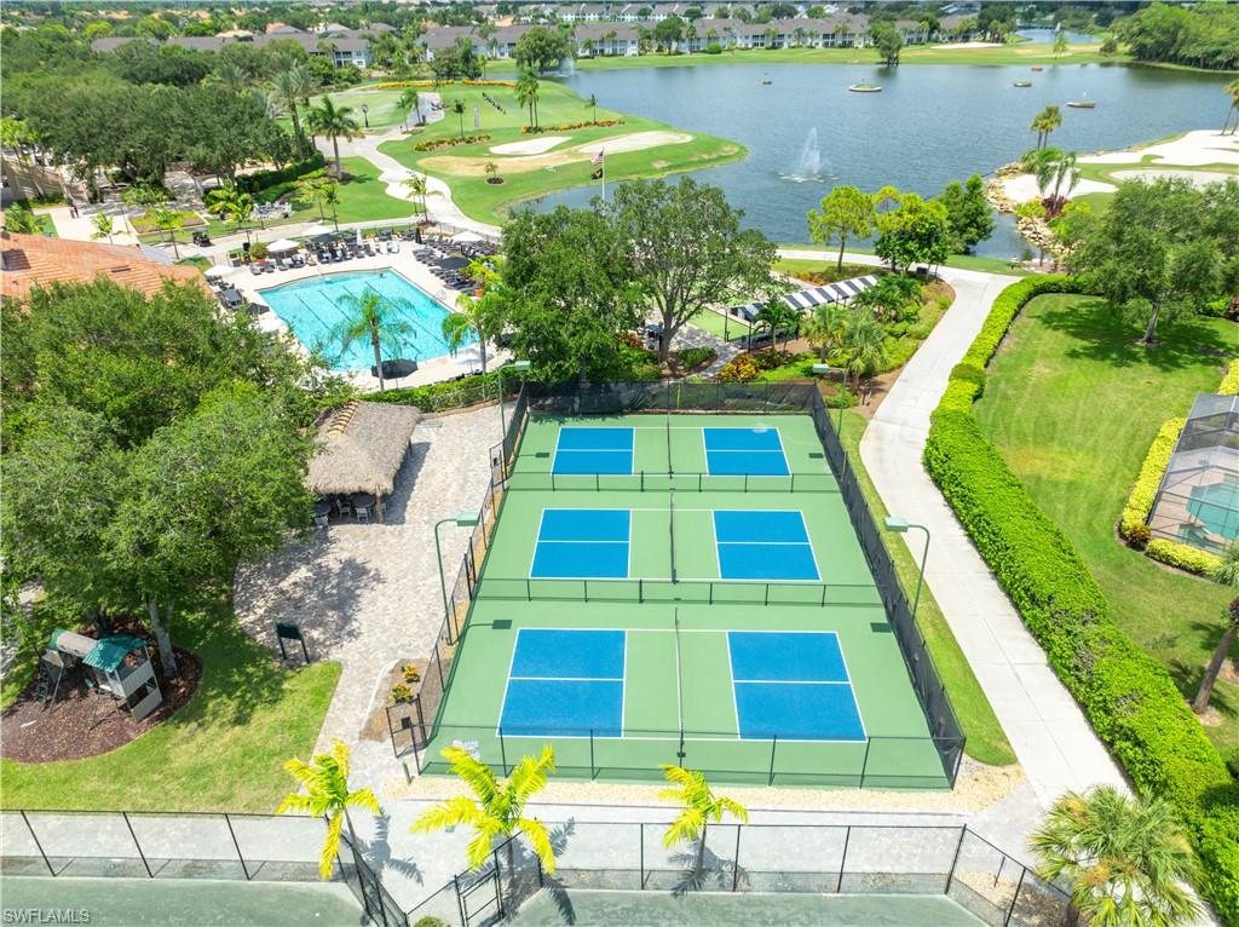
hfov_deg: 71.6
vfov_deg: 56.7
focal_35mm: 24
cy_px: 464
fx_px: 858
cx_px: 620
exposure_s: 1/500
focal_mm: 12.29
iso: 100
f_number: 2.8
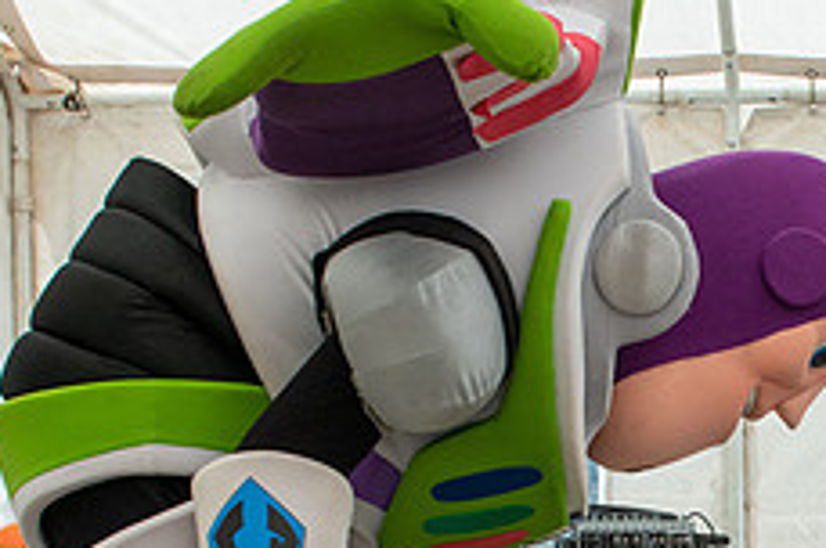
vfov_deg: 15.3
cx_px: 780
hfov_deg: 22.9
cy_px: 645
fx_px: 1970
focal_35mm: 86
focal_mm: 26
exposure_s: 1/320
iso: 360
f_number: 8
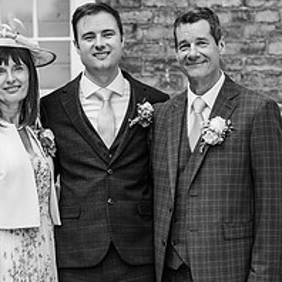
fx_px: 1512
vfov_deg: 10.6
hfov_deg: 10.7
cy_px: 279
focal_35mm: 164
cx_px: 109
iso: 100
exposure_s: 1/800
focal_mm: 85
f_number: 2.8
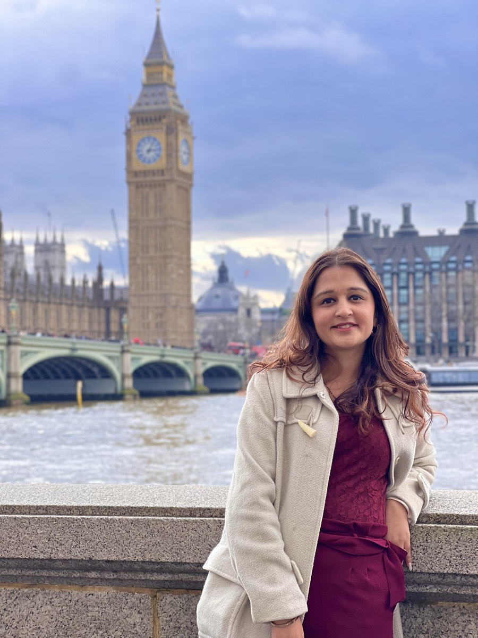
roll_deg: +1.4
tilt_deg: +2.9
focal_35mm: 77
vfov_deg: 25.3
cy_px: 319
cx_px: 239
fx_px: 1418
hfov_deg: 19.1
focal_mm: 9
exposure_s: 1/121
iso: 32
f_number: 2.8
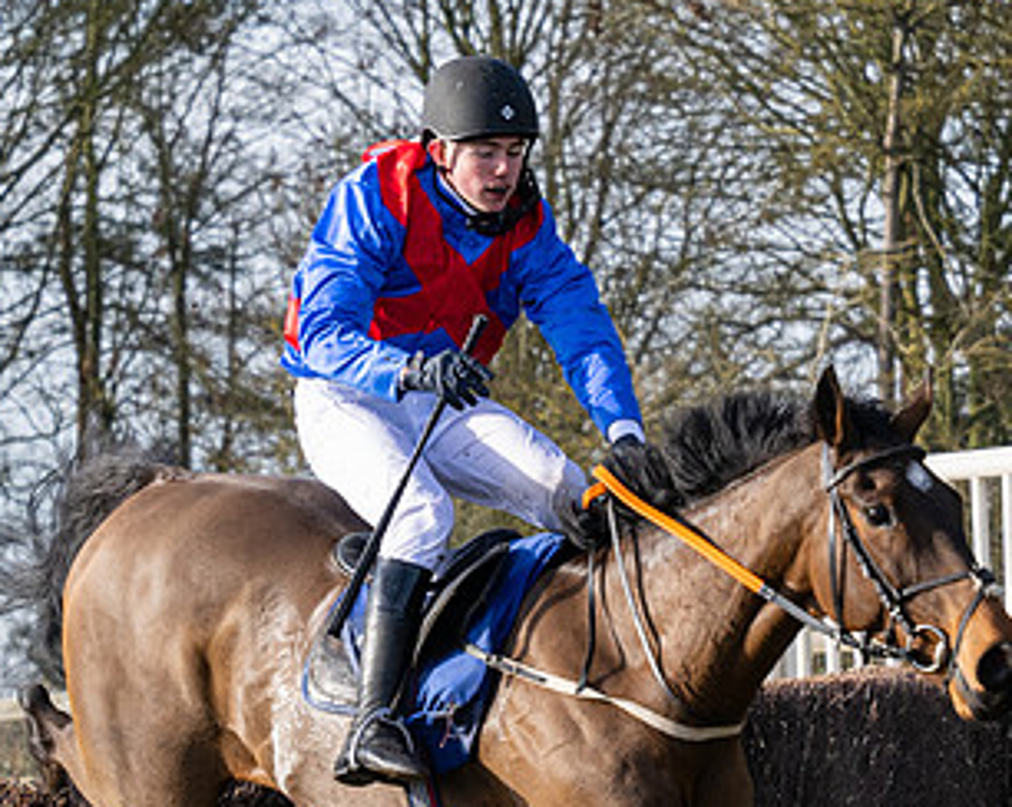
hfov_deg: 8.9
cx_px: 526
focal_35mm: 218
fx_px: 6521
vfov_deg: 7.1
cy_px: 724
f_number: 4
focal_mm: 70
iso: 400
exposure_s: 1/2000
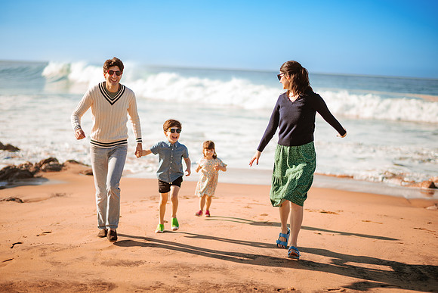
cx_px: 219
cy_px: 146
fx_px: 706
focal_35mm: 58
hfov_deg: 34.5
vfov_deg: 23.4
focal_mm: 58
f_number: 1.4
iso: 50
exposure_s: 1/4000
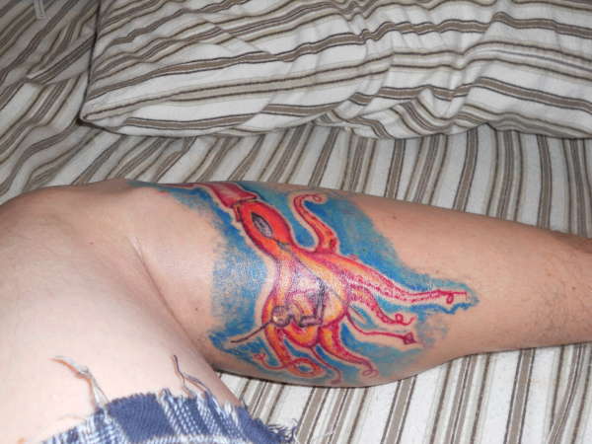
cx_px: 296
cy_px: 222
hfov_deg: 49.0
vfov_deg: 37.7
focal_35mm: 38
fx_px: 650
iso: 80
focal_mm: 6.9
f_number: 3.9
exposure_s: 1/30
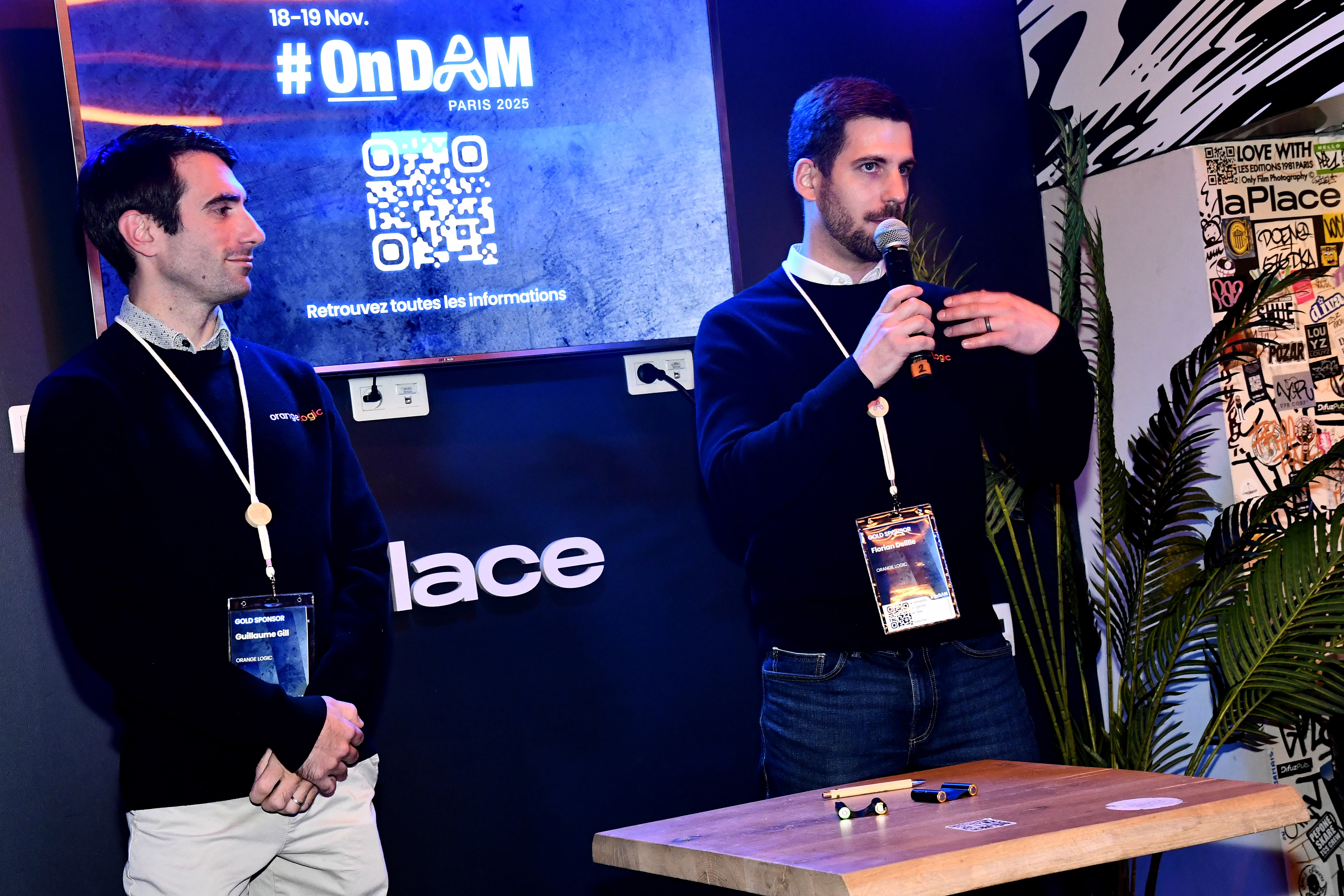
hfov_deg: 38.9
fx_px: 1904
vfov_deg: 26.5
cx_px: 672
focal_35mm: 51
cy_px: 448
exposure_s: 1/80
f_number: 5.6
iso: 2500
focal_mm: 34
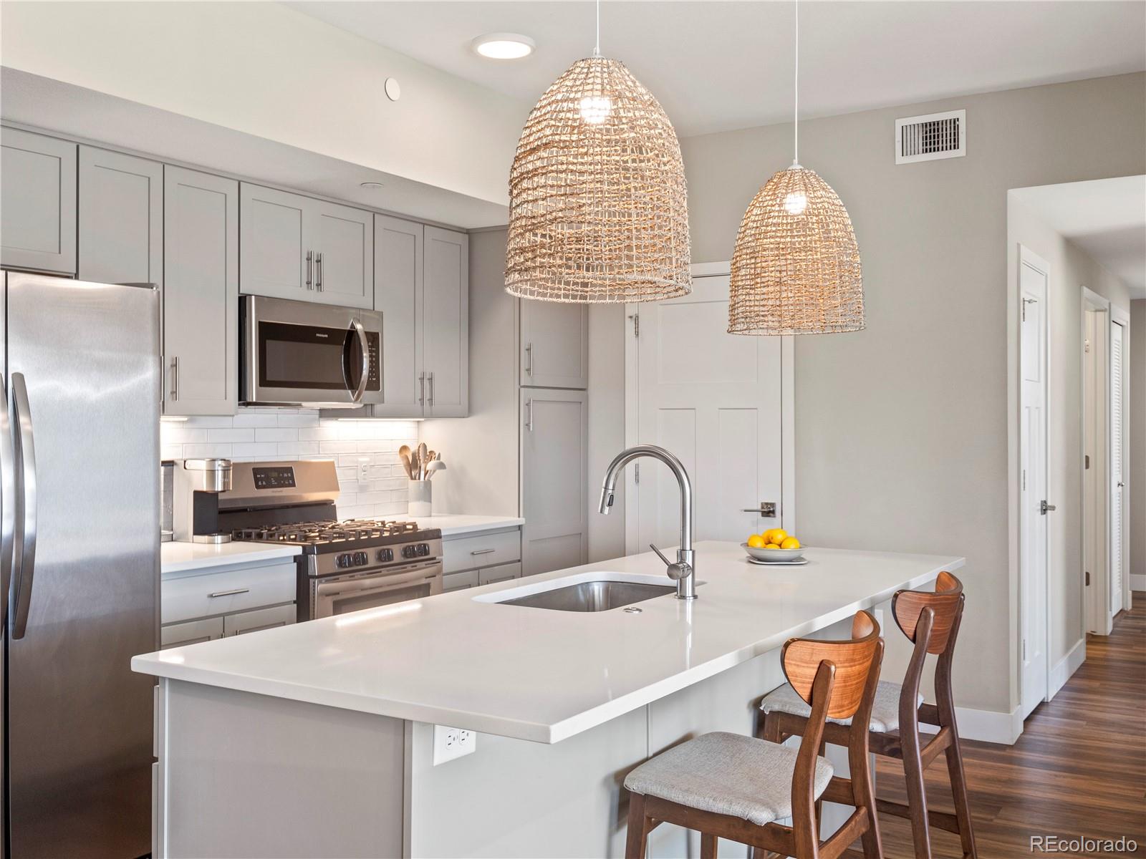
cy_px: 430
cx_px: 573
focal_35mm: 37
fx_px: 1225
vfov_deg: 38.7
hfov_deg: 50.1
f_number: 4
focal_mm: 18
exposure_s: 1/20
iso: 200
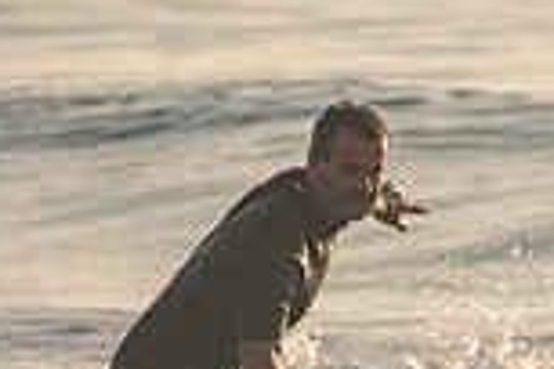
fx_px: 29237
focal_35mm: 1900
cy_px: 458
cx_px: 337
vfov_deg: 0.7
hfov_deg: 1.1
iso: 180
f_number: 5.6
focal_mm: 500
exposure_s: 1/500
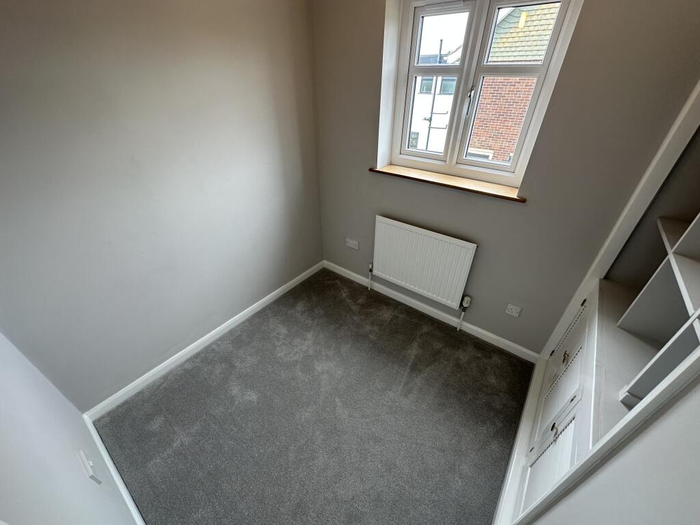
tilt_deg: -33.1
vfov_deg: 85.7
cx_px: 350
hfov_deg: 102.1
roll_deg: -0.4
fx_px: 283
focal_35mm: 14
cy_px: 262
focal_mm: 2.22
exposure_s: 1/100
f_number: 2.2
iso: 125
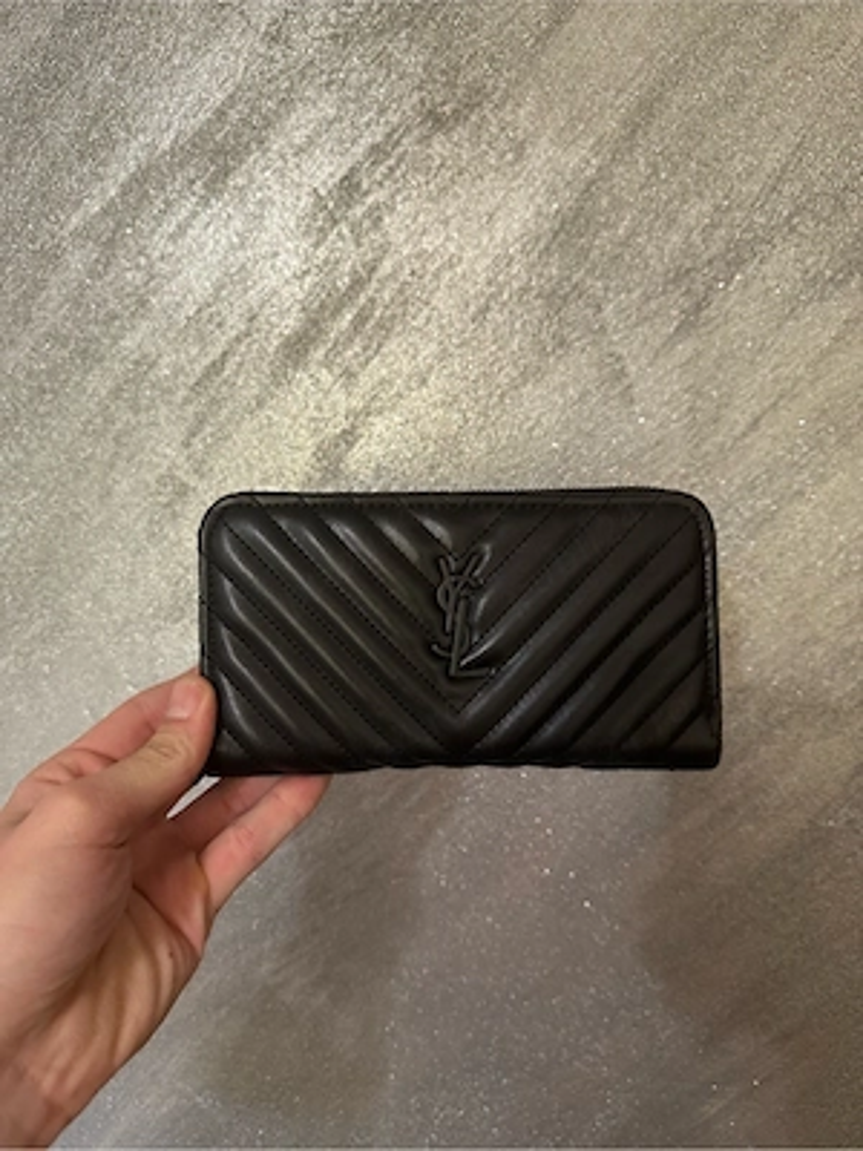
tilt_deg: -5.7
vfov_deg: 71.6
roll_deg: -2.2
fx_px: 798
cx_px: 432
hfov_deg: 56.8
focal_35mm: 24
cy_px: 576
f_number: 1.78
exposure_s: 1/50
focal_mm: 6.86
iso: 250
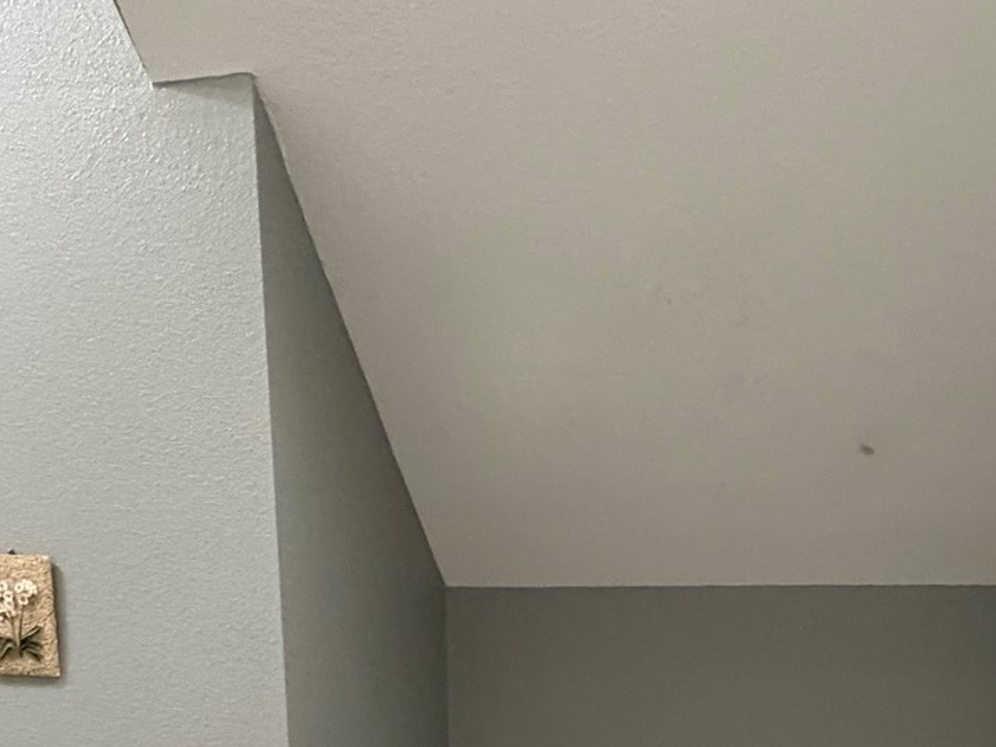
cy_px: 880
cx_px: 456
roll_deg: +1.3
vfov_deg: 30.8
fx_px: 1151
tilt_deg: -16.5
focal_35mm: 40
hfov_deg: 46.7
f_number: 2.2
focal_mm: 2.22
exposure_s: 1/60
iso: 640
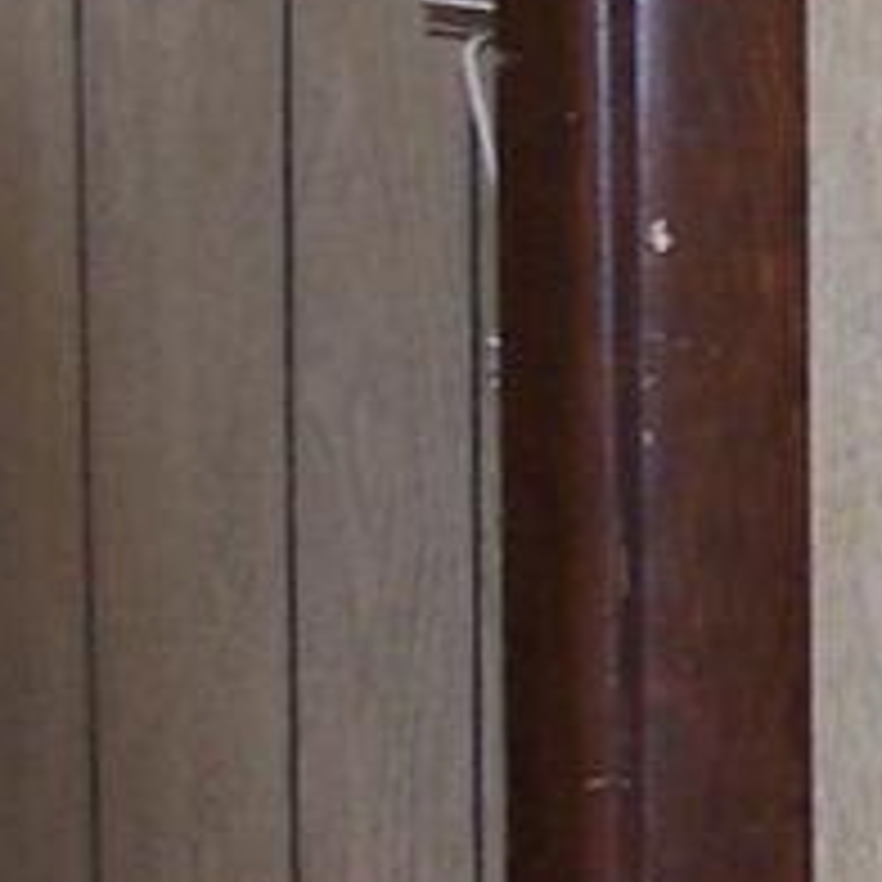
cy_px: 346
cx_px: 1278
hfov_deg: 7.0
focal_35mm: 247
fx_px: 7120
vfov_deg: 7.1
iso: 140
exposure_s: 1/60
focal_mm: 6.3
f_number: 2.8
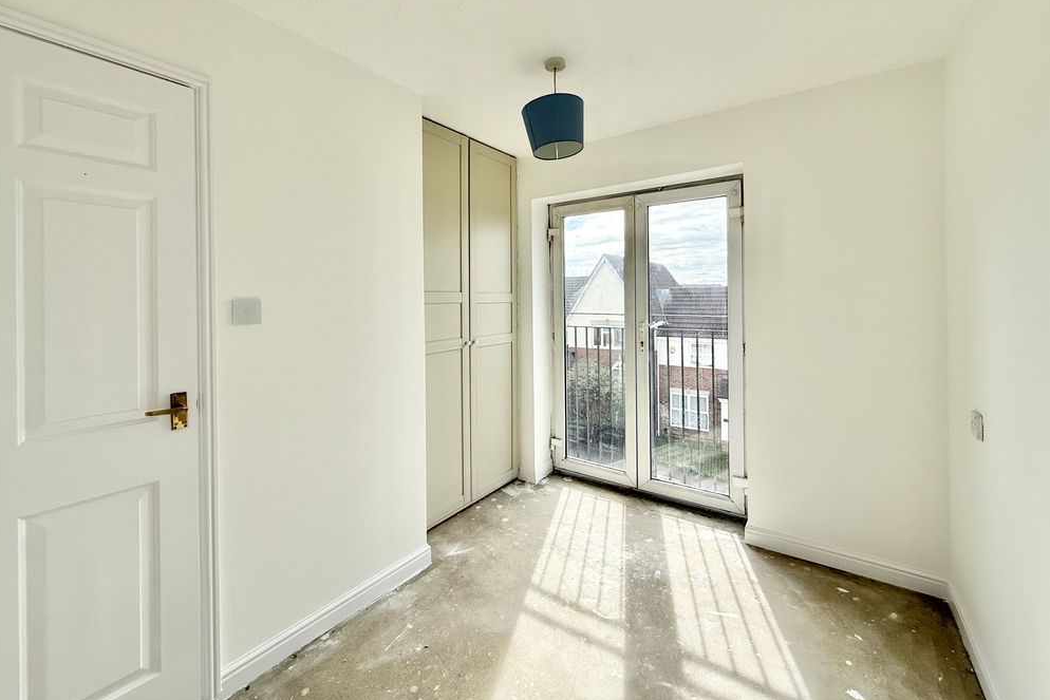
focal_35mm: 15
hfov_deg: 100.4
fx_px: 438
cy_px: 299
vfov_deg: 76.9
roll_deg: +1.0
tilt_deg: +0.4
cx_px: 533
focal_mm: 2.22
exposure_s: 1/876
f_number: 2.2
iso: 64
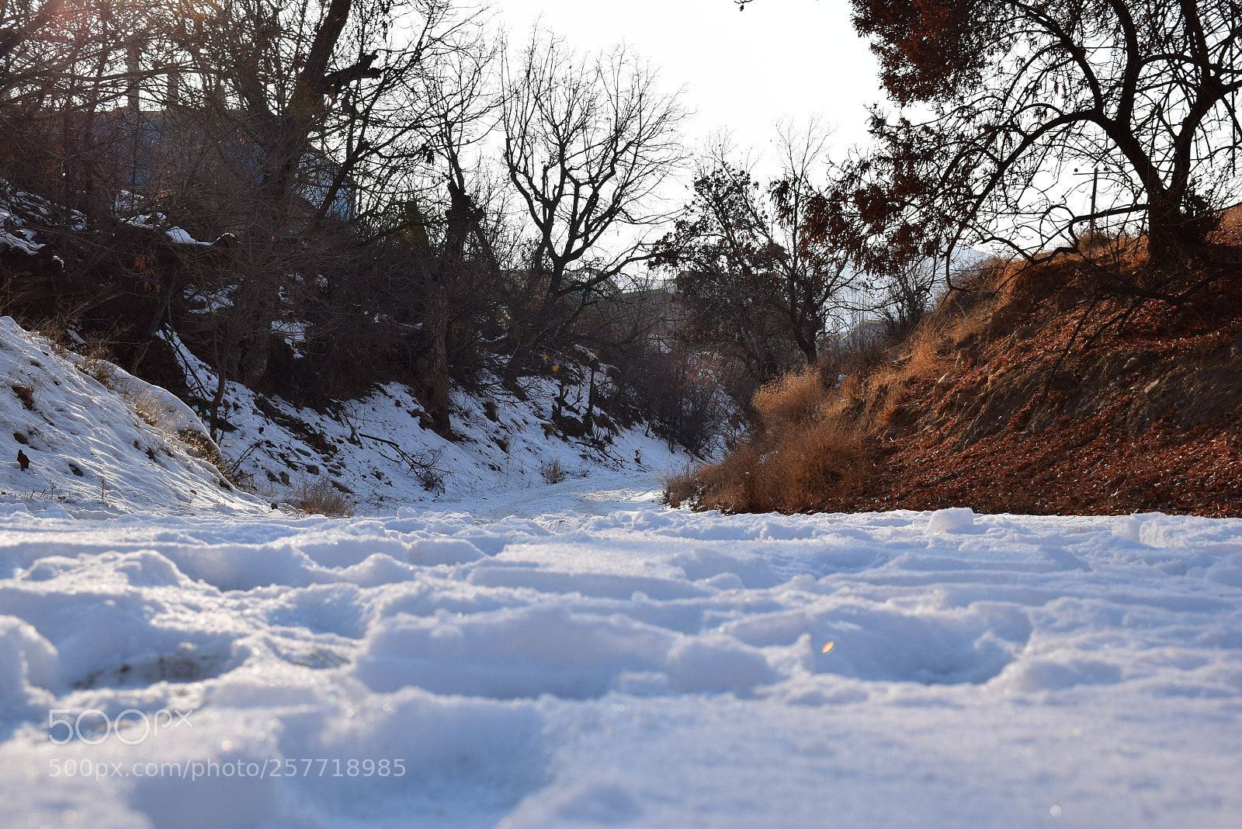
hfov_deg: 38.9
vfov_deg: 26.5
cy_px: 414
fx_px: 1760
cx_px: 621
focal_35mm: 51
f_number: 11
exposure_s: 1/500
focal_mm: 34
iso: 320
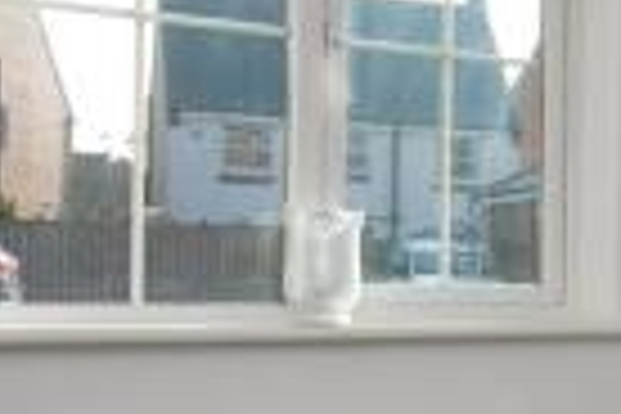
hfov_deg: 22.1
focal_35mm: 78
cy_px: 248
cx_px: 891
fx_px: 1352
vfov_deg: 17.4
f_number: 5.6
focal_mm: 11
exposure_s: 1/500
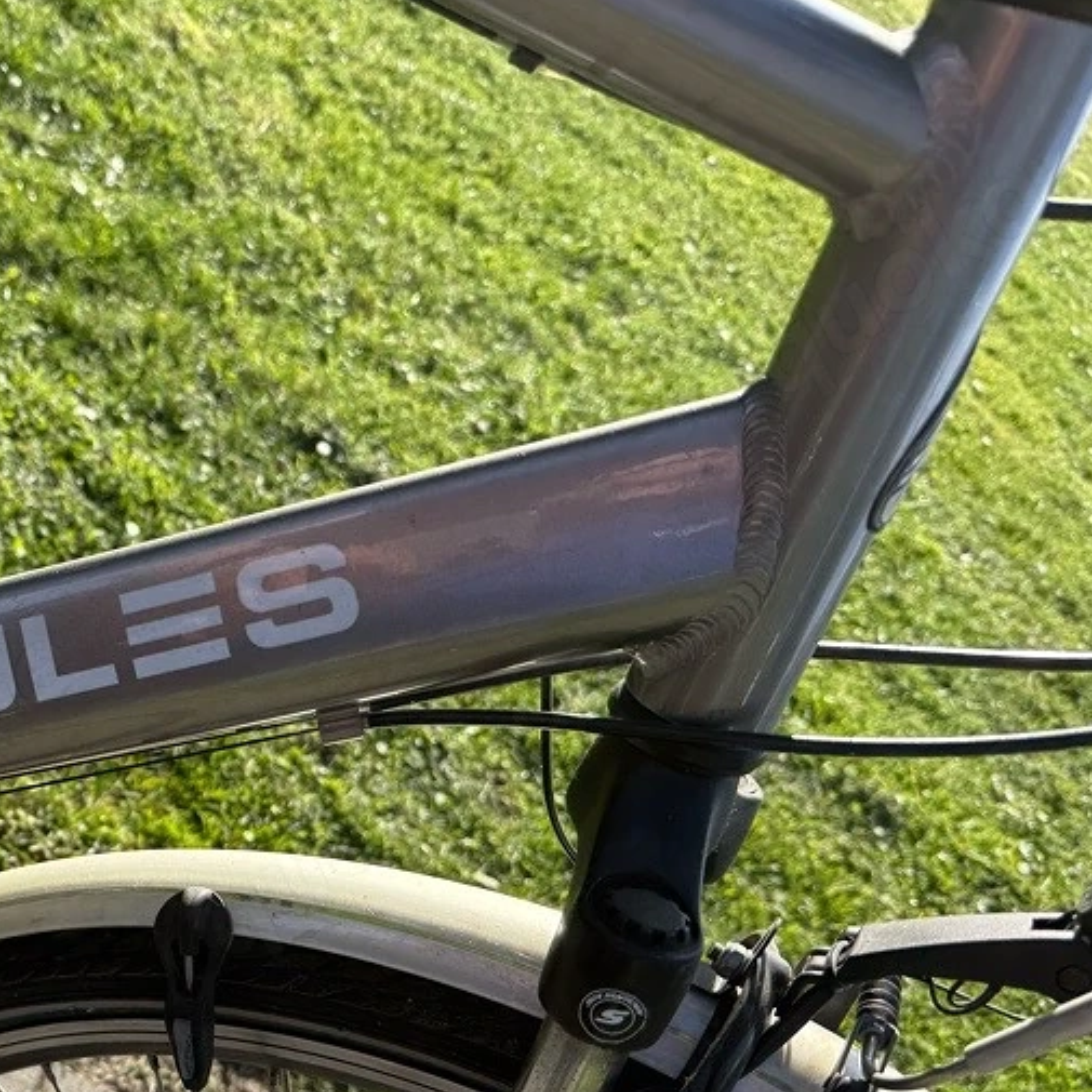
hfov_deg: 36.3
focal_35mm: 42
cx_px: 17
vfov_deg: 39.1
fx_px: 1499
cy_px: 804
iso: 100
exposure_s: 1/1689
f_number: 1.78
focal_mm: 6.76
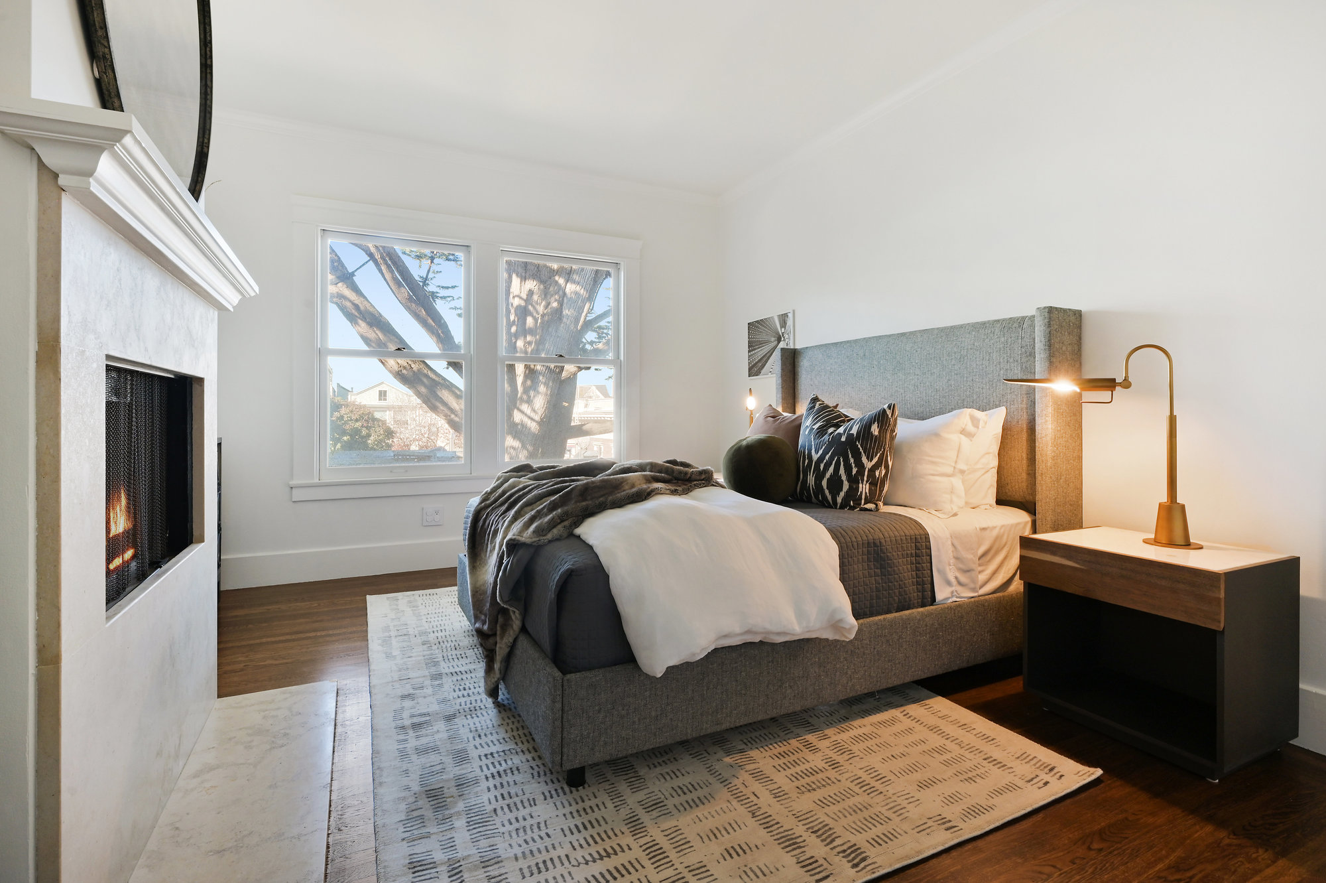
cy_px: 442
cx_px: 663
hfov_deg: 95.0
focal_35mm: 16
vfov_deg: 72.0
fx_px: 607
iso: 400
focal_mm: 16.5
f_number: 11
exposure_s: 1/10
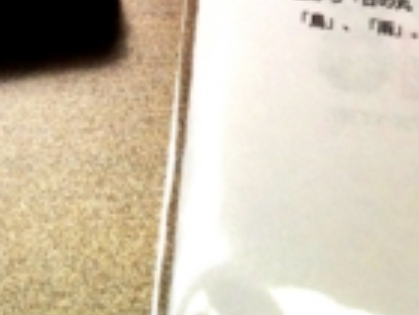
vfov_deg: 9.0
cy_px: -232
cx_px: 223
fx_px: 1926
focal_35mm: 159
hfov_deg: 12.4
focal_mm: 4.28
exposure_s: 1/30
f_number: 2.4
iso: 50
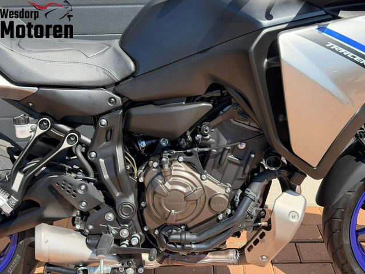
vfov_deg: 30.3
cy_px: 137
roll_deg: -0.7
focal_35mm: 48
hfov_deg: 39.7
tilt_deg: -31.2
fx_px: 506
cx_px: 182
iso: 100
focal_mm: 6.76
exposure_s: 1/1883
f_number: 1.78
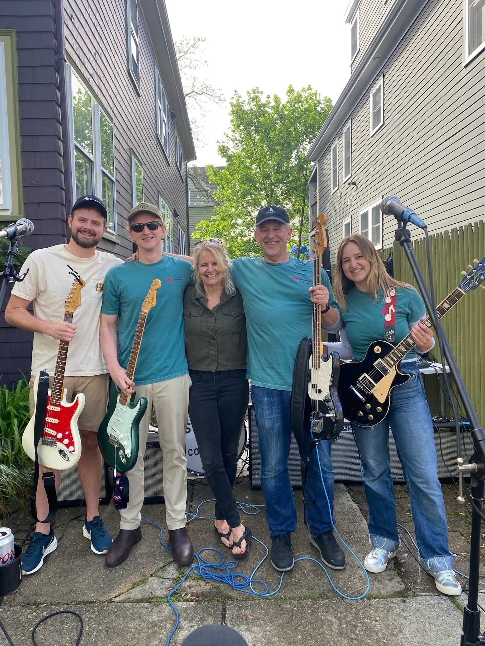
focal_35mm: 26
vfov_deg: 67.3
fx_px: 486
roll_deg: +1.3
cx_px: 242
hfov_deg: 53.1
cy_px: 323
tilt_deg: -2.4
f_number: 1.8
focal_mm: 4.25
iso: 32
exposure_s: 1/398
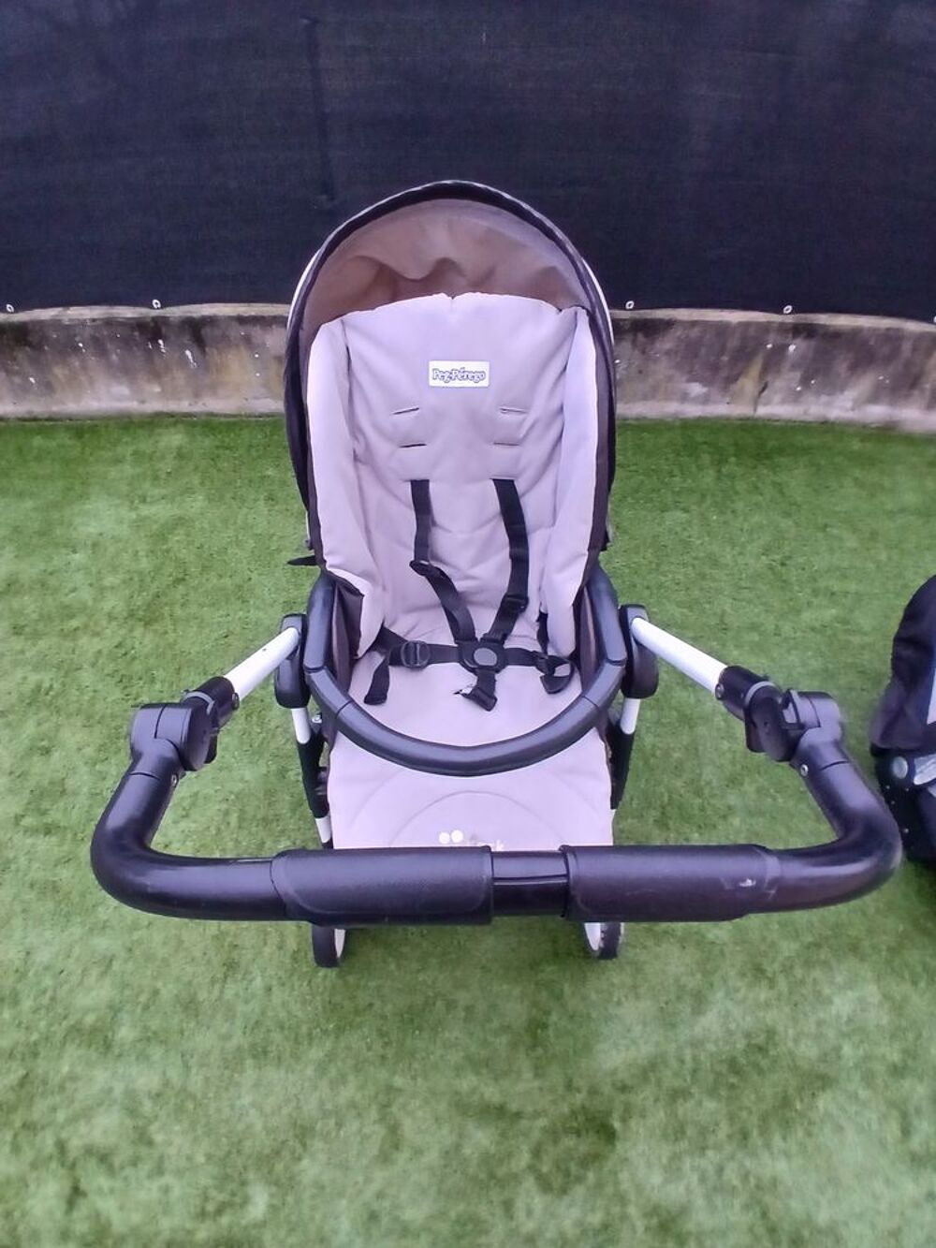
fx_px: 613
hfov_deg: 74.7
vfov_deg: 91.0
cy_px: 624
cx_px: 468
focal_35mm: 17
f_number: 2.2
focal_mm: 1.4
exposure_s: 1/33.3
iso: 160
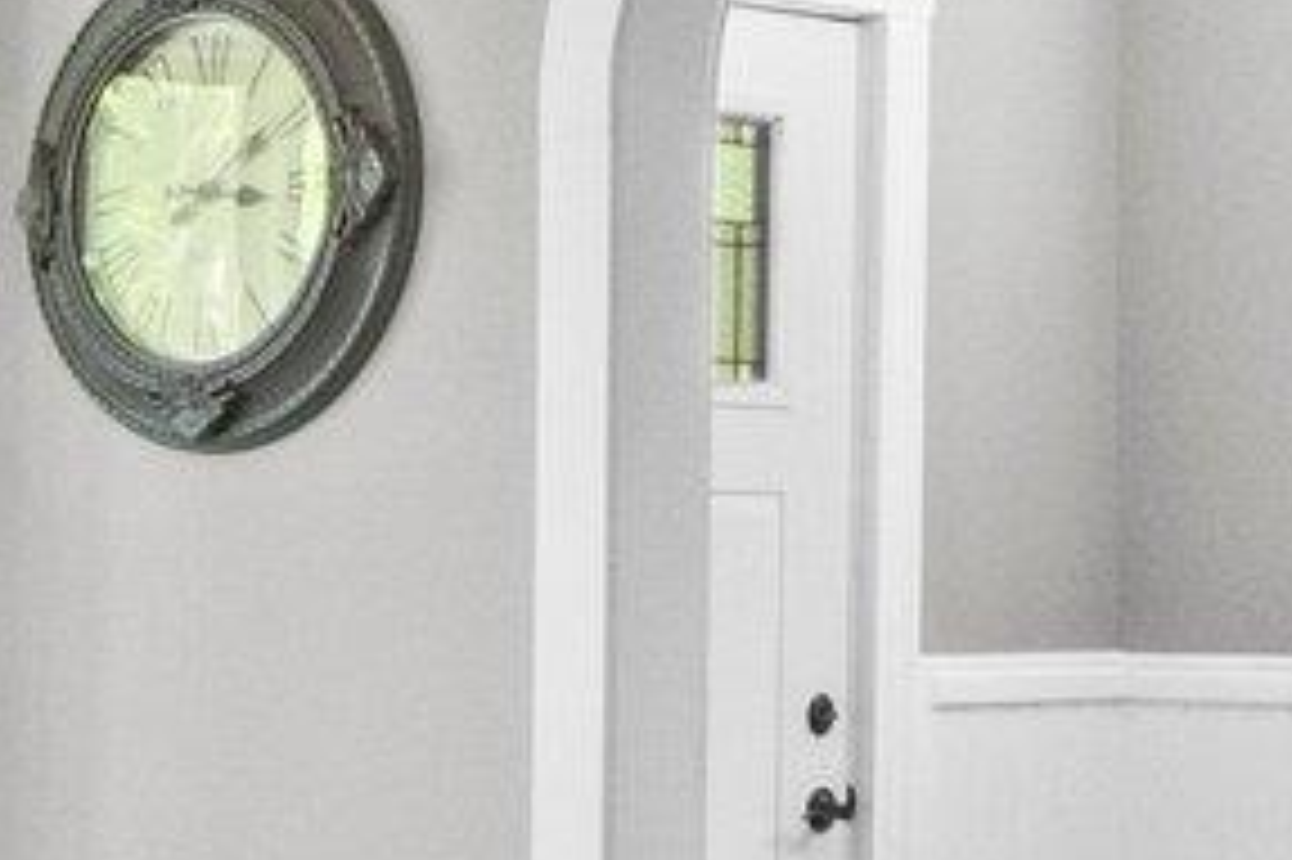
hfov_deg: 17.9
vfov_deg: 12.8
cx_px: -365
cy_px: 590
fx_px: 3838
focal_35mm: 107
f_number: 10
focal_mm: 10
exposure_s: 1/2.5
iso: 500
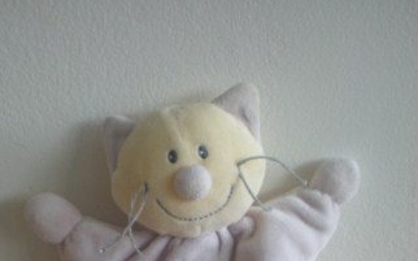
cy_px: 331
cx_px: 171
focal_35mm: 65
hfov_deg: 31.5
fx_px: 740
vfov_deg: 18.7
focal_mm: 6.3
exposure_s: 1/28.3
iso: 200
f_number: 3.1
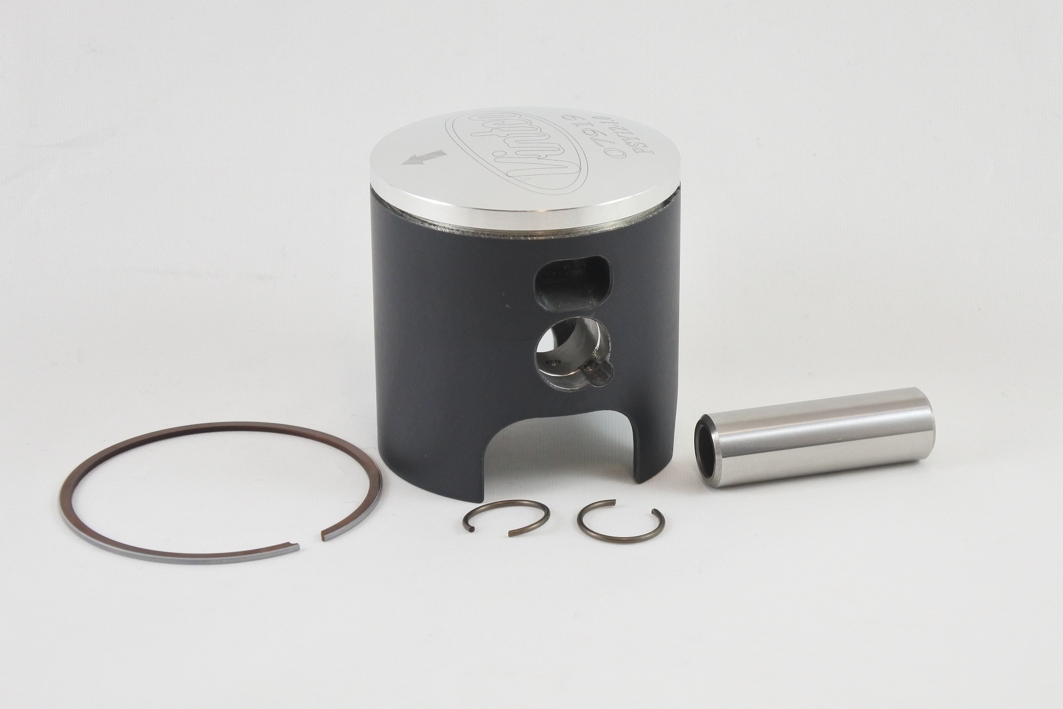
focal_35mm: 66
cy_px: 354
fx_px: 1949
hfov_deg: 30.5
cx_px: 532
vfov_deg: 20.6
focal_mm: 24.8
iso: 560
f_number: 5.3
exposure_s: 1/125
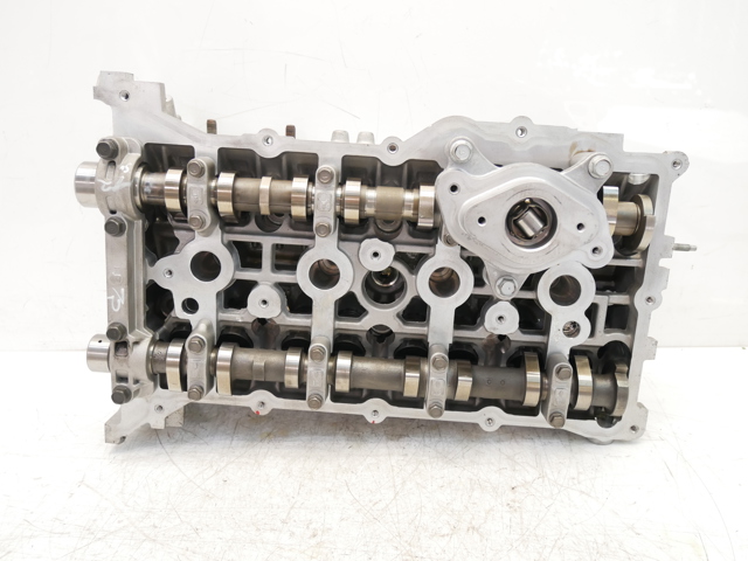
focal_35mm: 30
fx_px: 648
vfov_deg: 46.8
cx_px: 374
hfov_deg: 60.0
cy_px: 280
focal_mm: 15
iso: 800
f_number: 3.8
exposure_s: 1/60
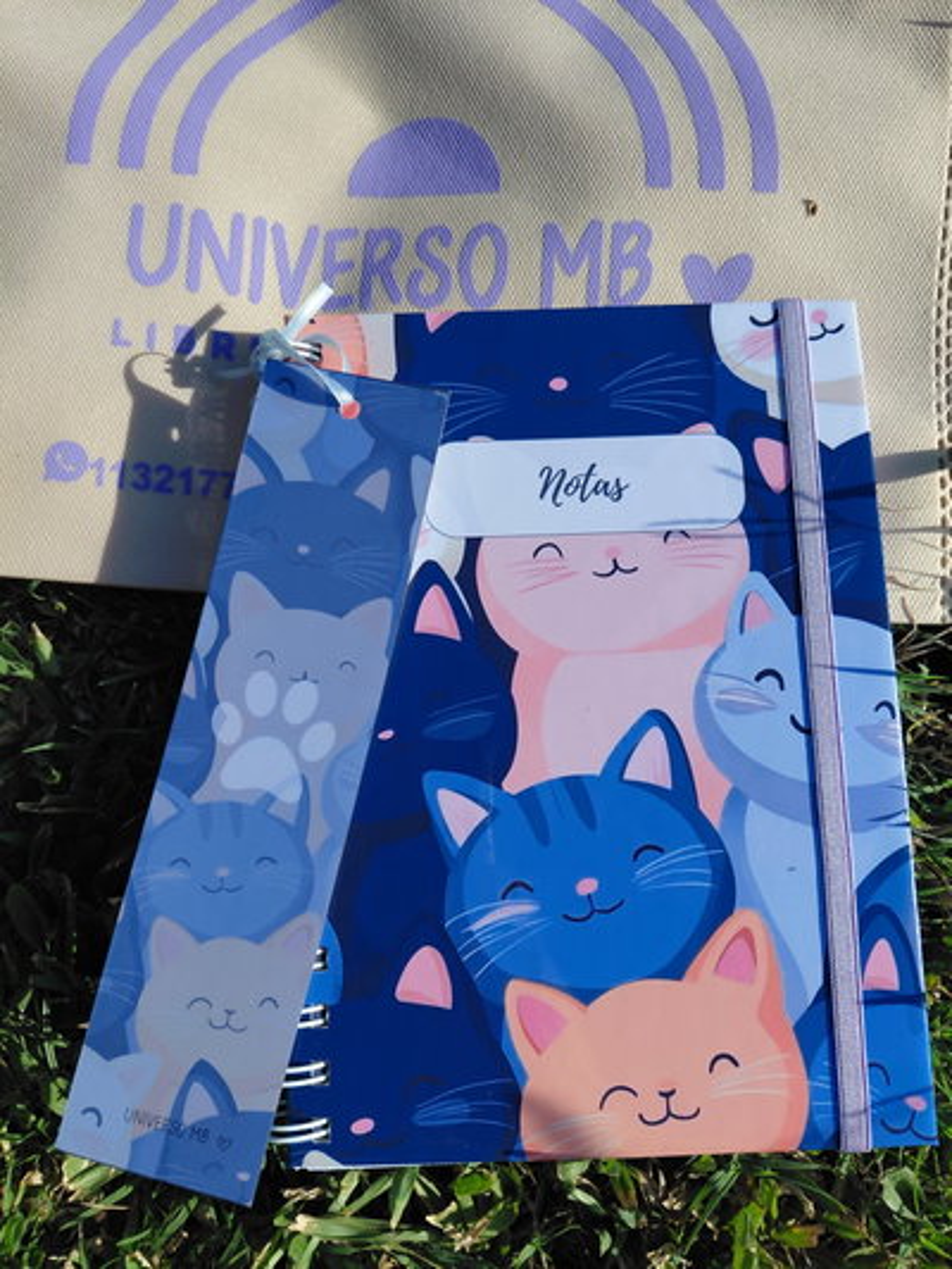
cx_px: 476
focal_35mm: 25
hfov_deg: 54.9
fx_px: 916
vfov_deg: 69.4
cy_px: 634
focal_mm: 4.69
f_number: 1.8
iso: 50
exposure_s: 1/1875
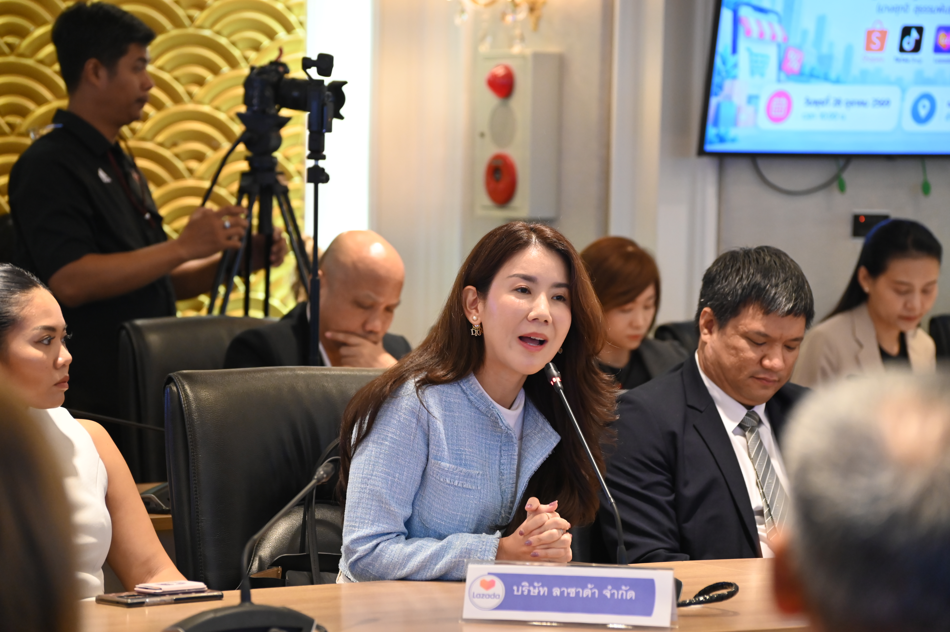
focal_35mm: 135
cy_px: 316
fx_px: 3560
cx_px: 475
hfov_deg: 15.2
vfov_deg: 10.1
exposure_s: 1/125
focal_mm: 135
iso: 4000
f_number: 5
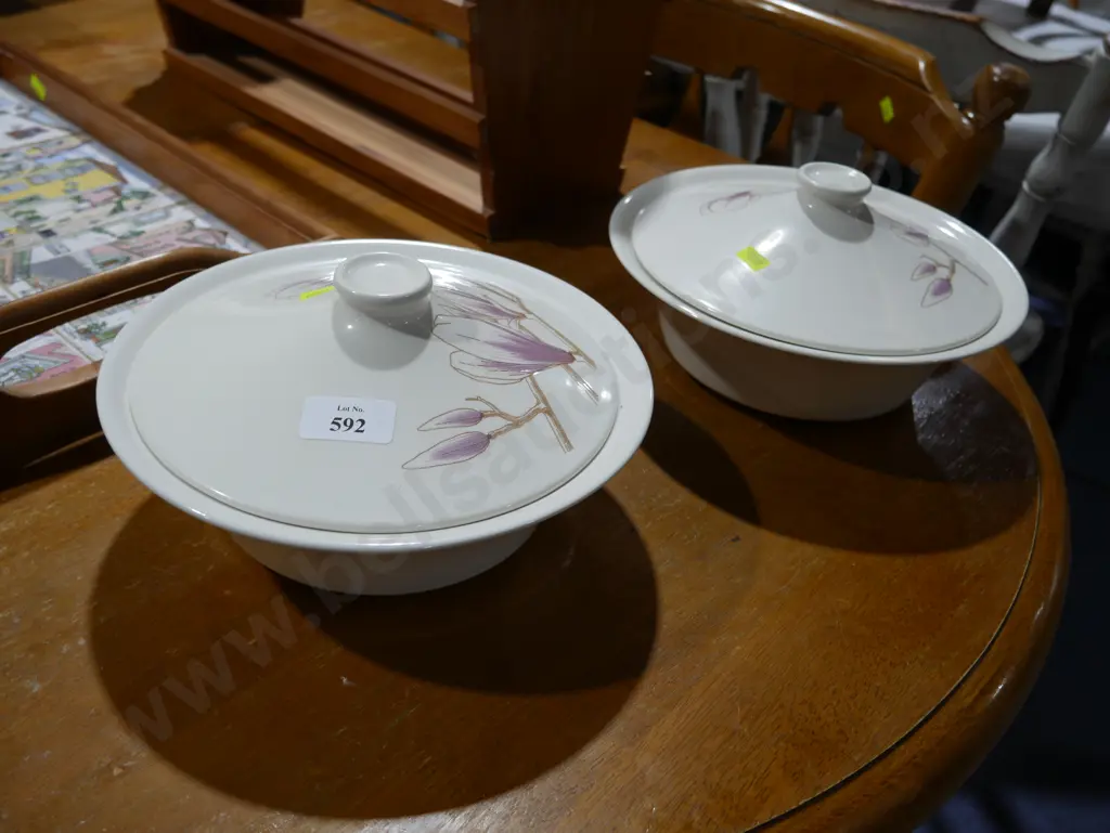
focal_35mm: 32
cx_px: 555
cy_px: 416
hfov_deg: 56.8
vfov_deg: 44.2
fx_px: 1027
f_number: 3.6
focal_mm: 16
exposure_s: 1/80
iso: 200
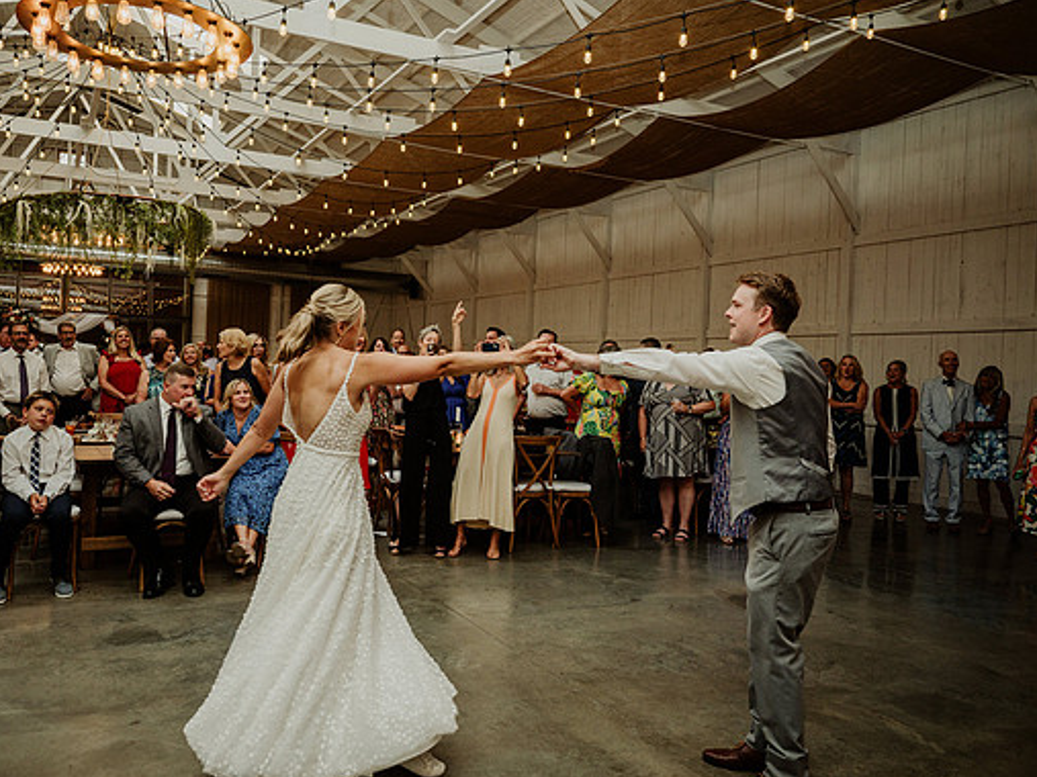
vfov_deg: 49.7
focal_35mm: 28
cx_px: 469
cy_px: 368
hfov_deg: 63.3
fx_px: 839
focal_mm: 24
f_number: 2.8
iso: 125
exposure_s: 1/200
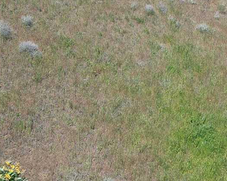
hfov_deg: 15.7
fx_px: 806
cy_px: 45
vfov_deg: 12.8
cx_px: 241
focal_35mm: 120
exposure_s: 1/1500
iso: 100
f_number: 2.8
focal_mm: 8.38
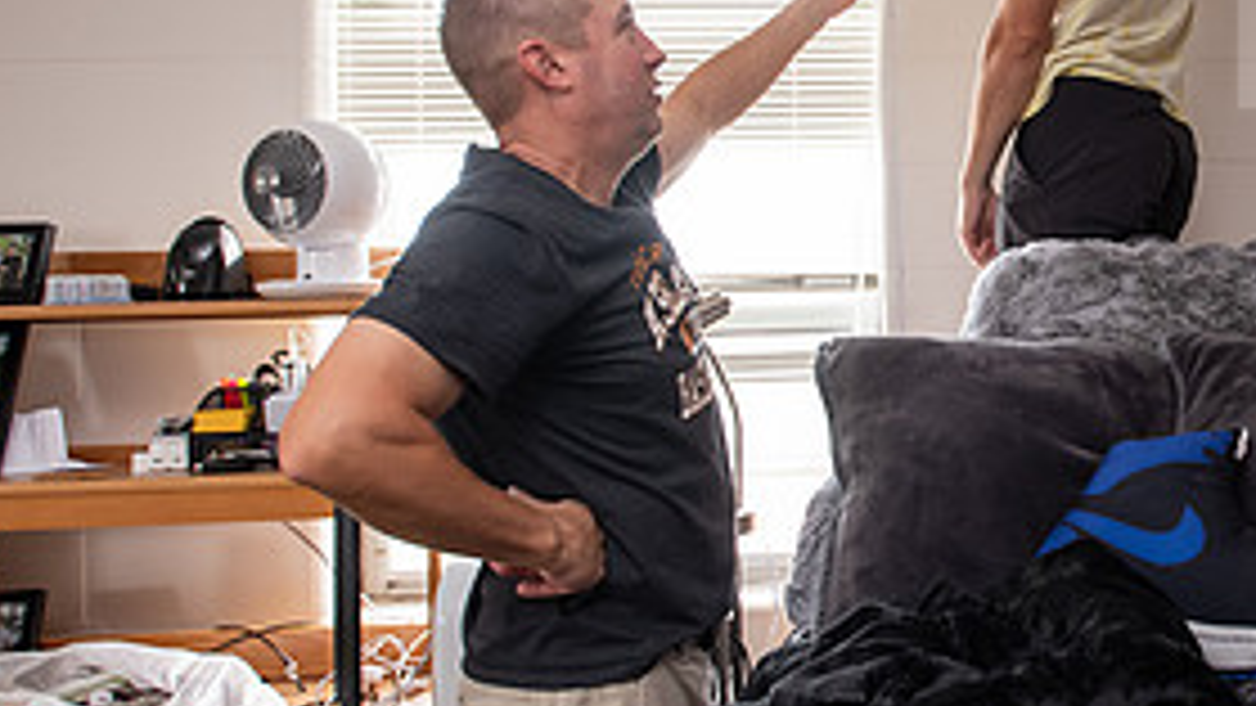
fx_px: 1232
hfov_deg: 48.9
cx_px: 1103
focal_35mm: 37
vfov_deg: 31.9
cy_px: 277
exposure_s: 1/100
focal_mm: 17
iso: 800
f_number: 4
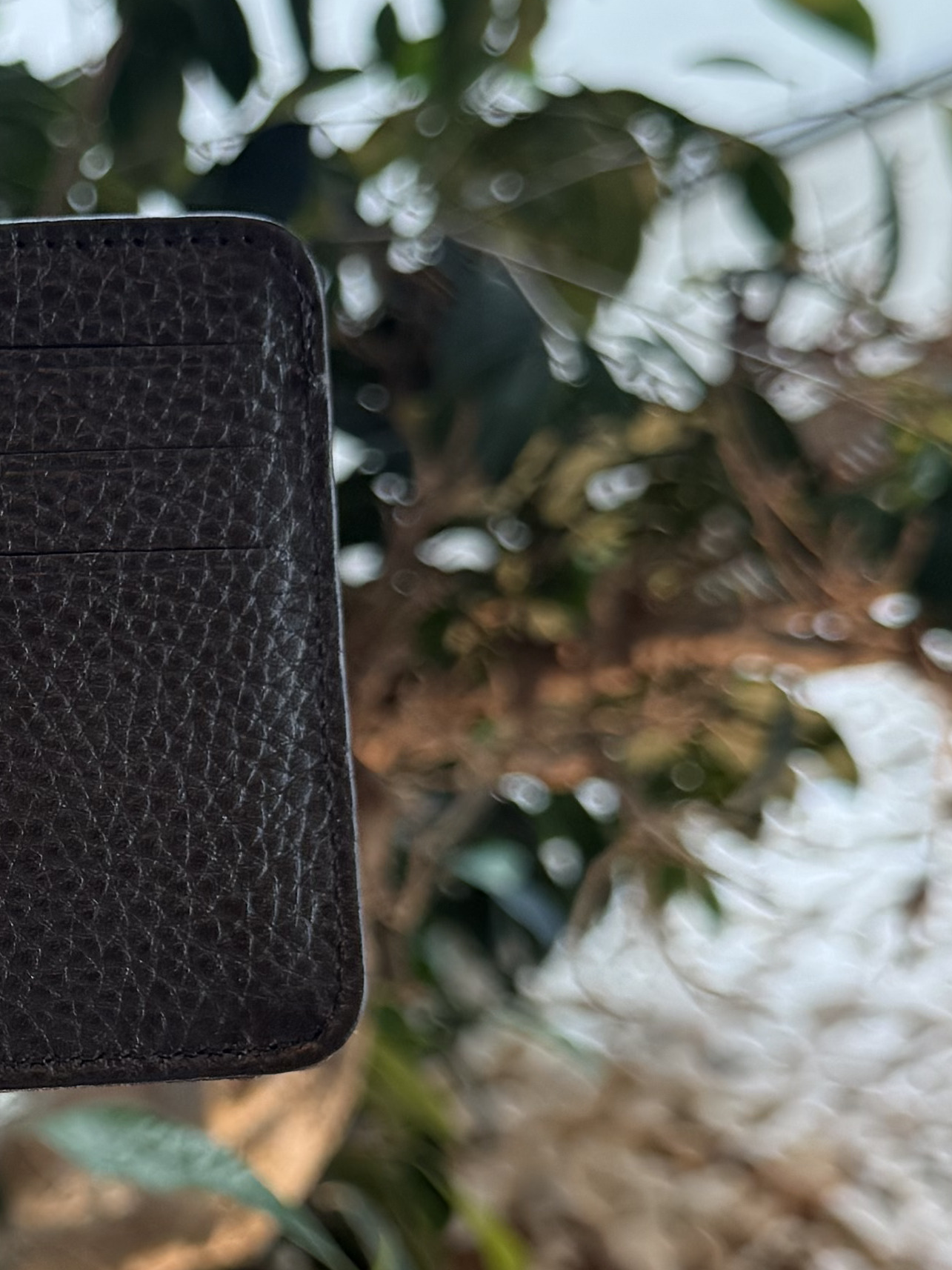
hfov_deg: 17.6
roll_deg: +7.6
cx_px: -179
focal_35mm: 80
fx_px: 2934
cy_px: 755
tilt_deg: -37.1
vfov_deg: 24.4
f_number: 1.78
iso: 100
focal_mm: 6.76
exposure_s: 1/137
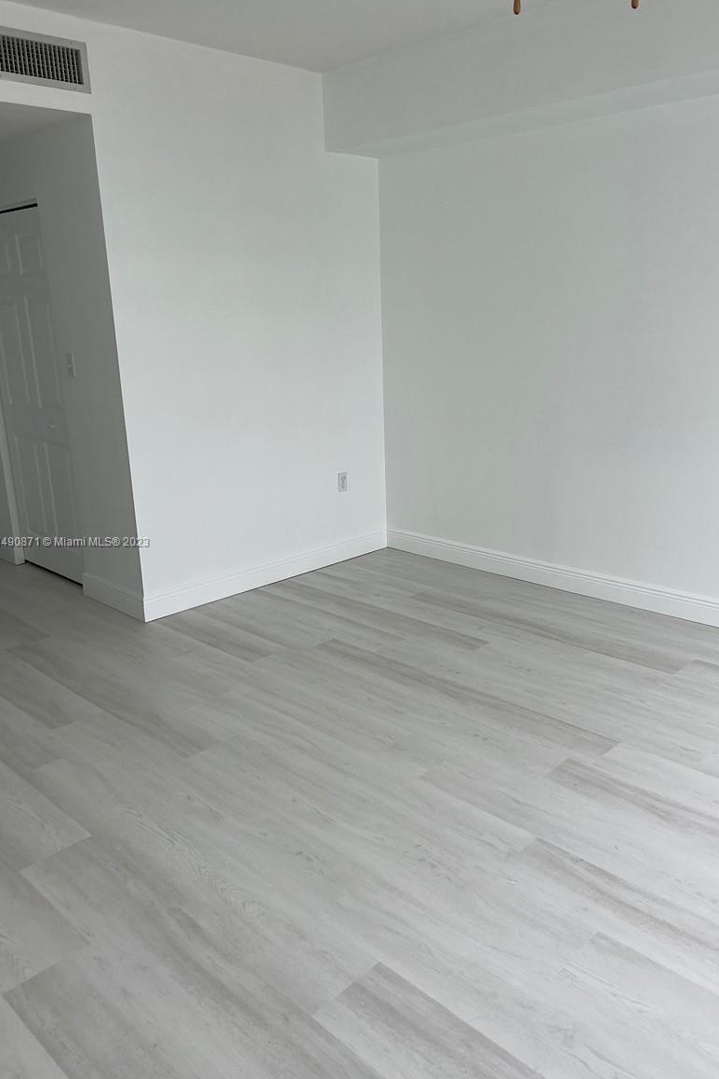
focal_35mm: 28
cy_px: 543
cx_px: 397
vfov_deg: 65.5
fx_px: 839
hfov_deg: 46.3
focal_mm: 5.7
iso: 40
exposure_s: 1/217
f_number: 1.5
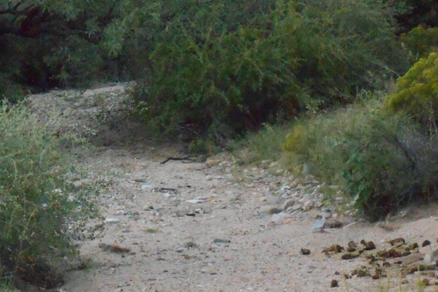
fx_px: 2457
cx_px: 124
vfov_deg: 6.8
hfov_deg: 10.2
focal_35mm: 202
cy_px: 85
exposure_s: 1/60
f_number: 6.5
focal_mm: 23
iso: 1600
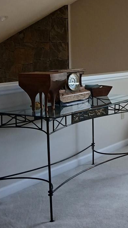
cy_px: 89
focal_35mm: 62
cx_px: 167
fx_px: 374
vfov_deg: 33.7
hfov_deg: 18.1
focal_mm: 3.98
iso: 80
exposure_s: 1/60
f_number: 1.8
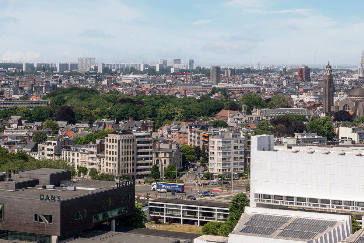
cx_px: 190
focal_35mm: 85
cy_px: 71
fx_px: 859
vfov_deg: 16.0
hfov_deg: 23.9
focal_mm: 41
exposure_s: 1/250
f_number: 11
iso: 100
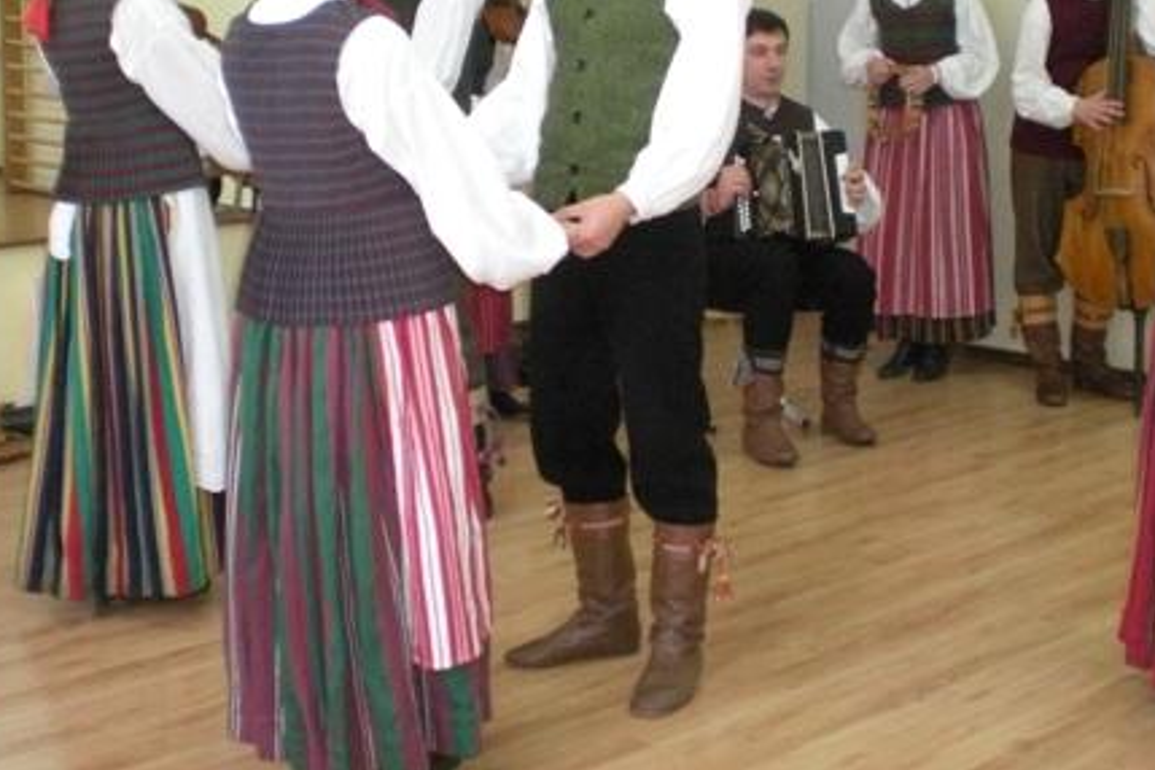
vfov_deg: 22.8
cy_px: 213
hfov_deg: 33.8
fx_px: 1893
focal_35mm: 59
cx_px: 695
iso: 400
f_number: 3.1
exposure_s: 1/61.6
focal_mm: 6.3
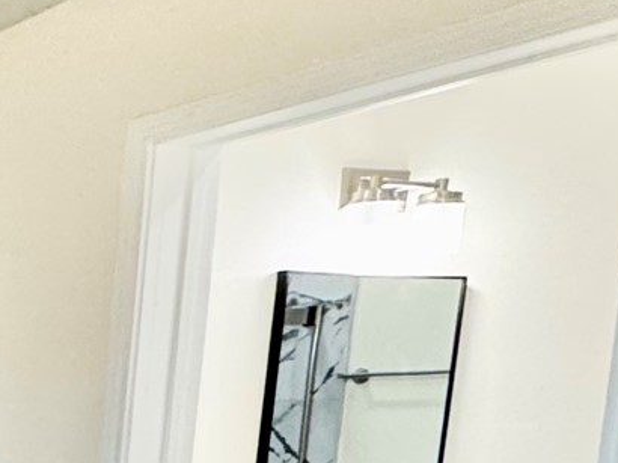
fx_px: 1249
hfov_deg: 16.5
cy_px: 587
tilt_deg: -7.1
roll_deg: -0.6
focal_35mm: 70
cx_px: -760
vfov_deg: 19.5
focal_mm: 2.22
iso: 250
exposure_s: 1/120
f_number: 2.2
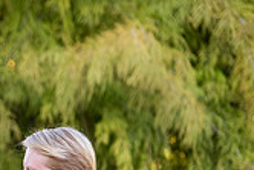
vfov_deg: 3.1
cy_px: 272
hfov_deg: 4.6
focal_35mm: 446
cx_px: -114
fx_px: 3149
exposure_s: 1/800
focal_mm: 125
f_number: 3.5
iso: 800
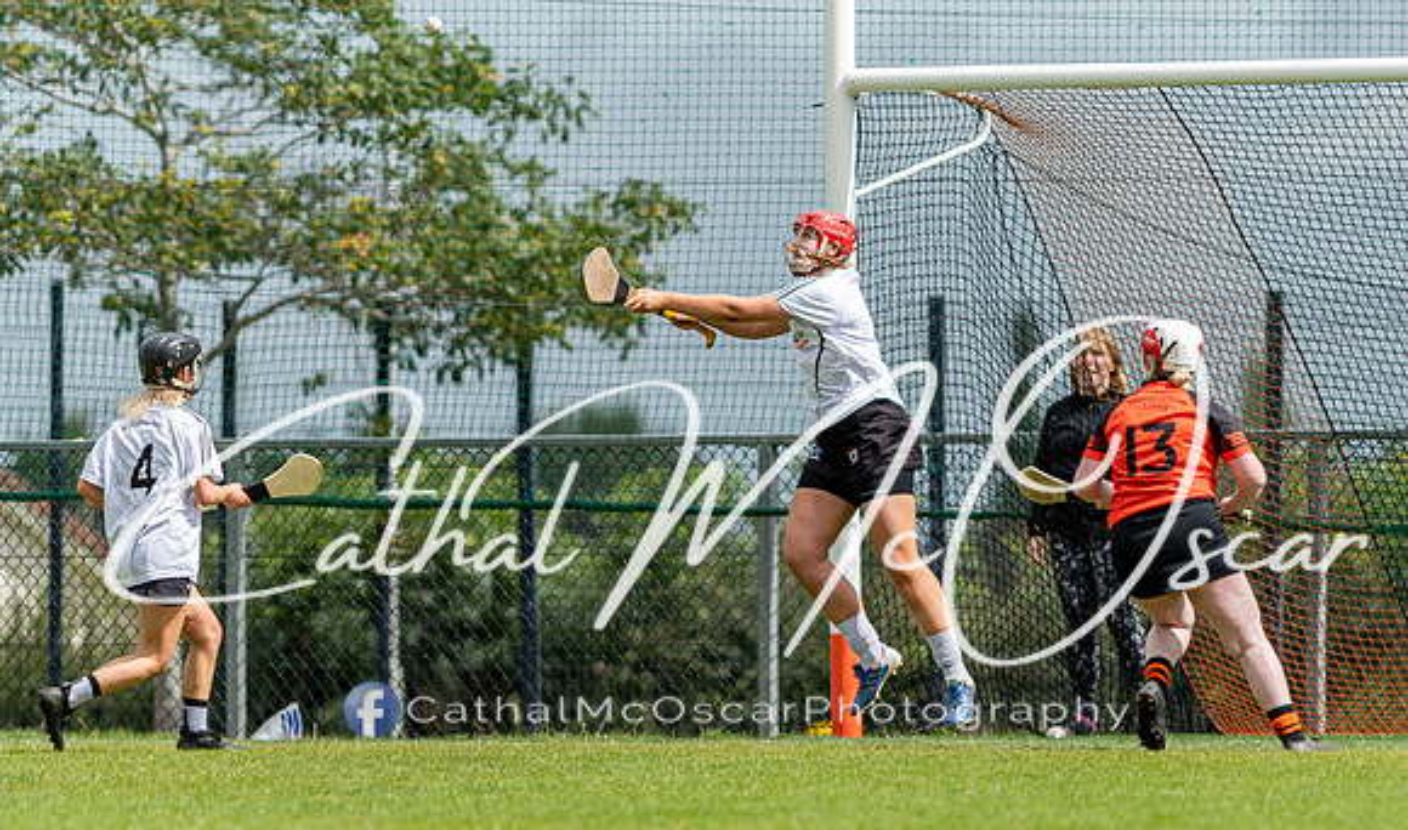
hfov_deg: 3.6
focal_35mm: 586
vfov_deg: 2.1
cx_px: 811
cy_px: 542
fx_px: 22152
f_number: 2.8
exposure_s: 1/2000
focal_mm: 300
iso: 100
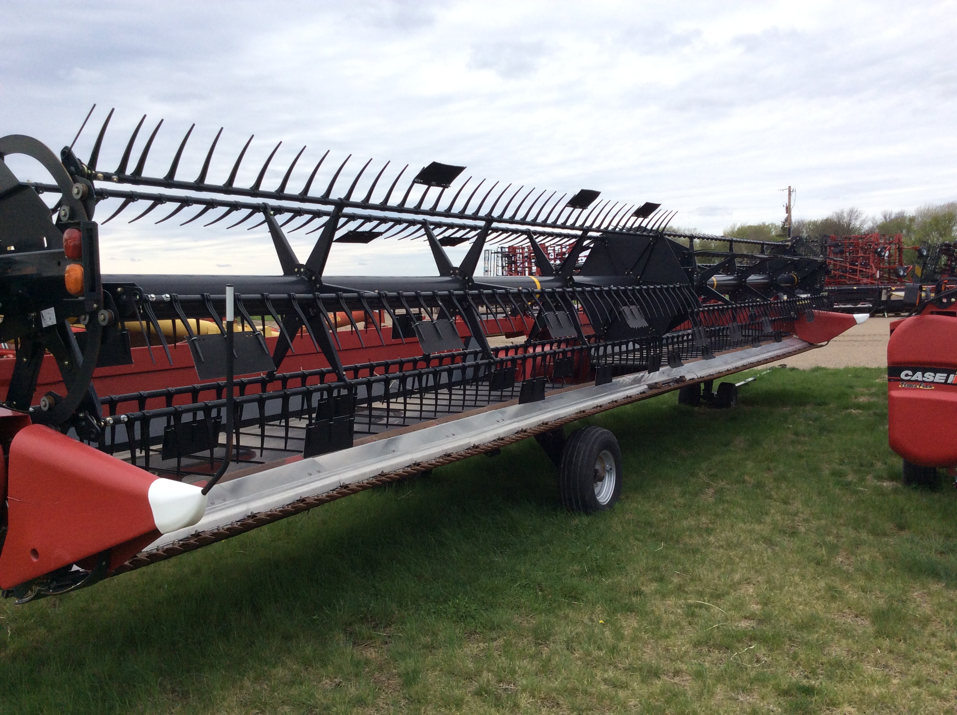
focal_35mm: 32
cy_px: 358
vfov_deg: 44.1
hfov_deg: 56.9
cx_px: 478
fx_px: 883
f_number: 2.4
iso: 32
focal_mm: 3.3
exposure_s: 1/1733
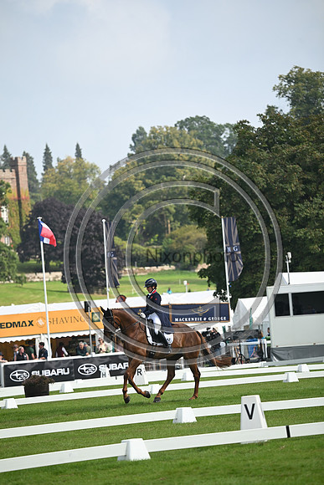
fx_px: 2968
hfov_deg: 6.2
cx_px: 162
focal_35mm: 220
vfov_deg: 9.4
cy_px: 242
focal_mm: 220
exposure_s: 1/1250
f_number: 5
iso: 360
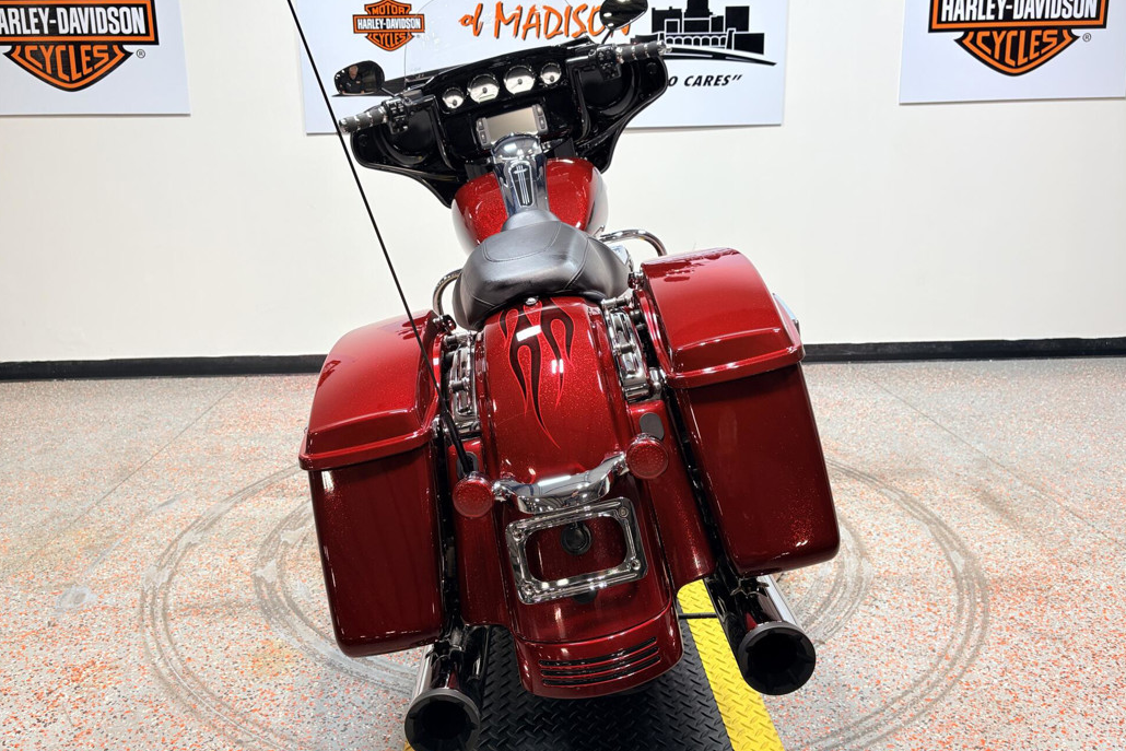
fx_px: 876
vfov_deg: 46.4
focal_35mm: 28
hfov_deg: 65.5
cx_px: 549
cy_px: 348
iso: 40
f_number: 1.6
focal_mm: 5.96
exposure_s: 1/120
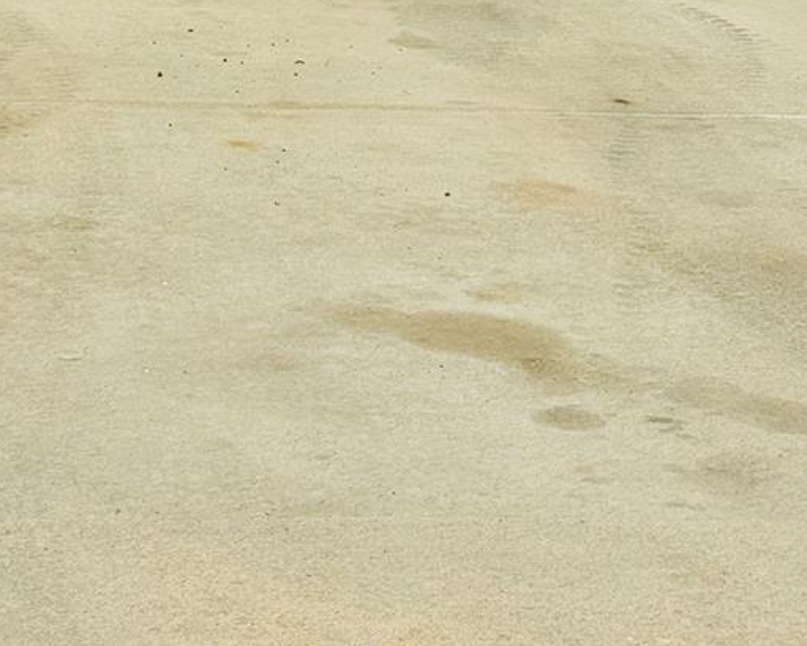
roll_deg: +1.2
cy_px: -145
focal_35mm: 110
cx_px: 221
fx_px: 2628
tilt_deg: -6.5
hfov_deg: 17.4
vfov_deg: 13.6
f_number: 1.78
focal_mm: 6.76
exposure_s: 1/9009
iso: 64
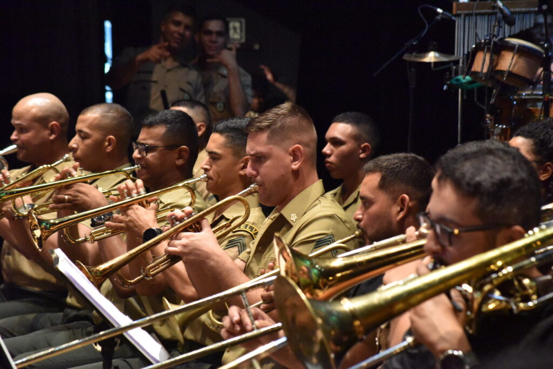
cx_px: 276
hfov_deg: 15.2
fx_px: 2074
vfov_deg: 10.2
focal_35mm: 135
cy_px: 184
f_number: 9
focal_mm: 135
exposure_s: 1/80
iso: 12800
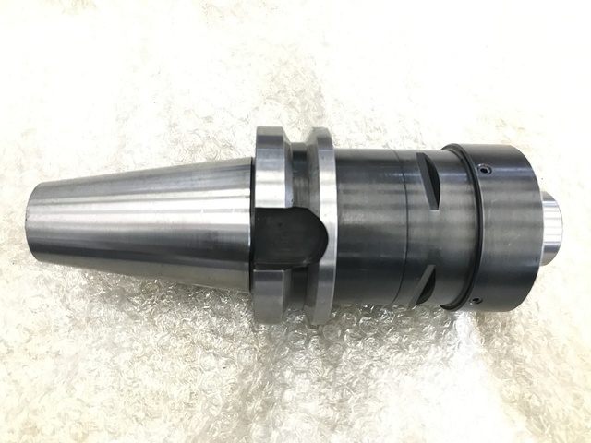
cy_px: 222
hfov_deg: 63.4
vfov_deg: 49.7
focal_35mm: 28
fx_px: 478
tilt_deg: -74.1
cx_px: 296
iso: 40
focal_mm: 3.99
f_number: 1.8
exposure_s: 1/24
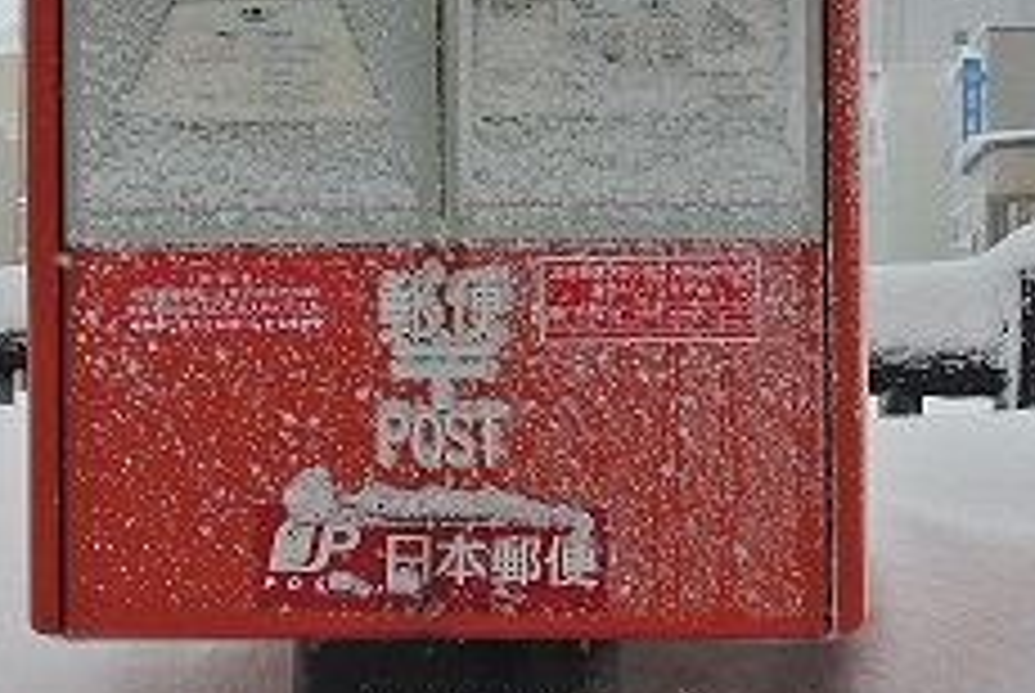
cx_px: 400
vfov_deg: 13.9
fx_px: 2850
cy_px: 405
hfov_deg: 20.6
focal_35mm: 99
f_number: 4.5
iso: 100
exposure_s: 1/500
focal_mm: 17.5
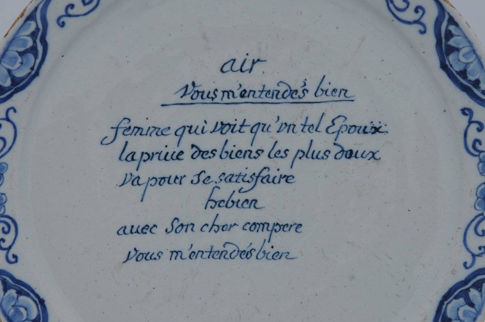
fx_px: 2119
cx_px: 242
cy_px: 161
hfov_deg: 13.1
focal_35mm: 158
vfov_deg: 8.7
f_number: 13
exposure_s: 1/25
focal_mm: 105
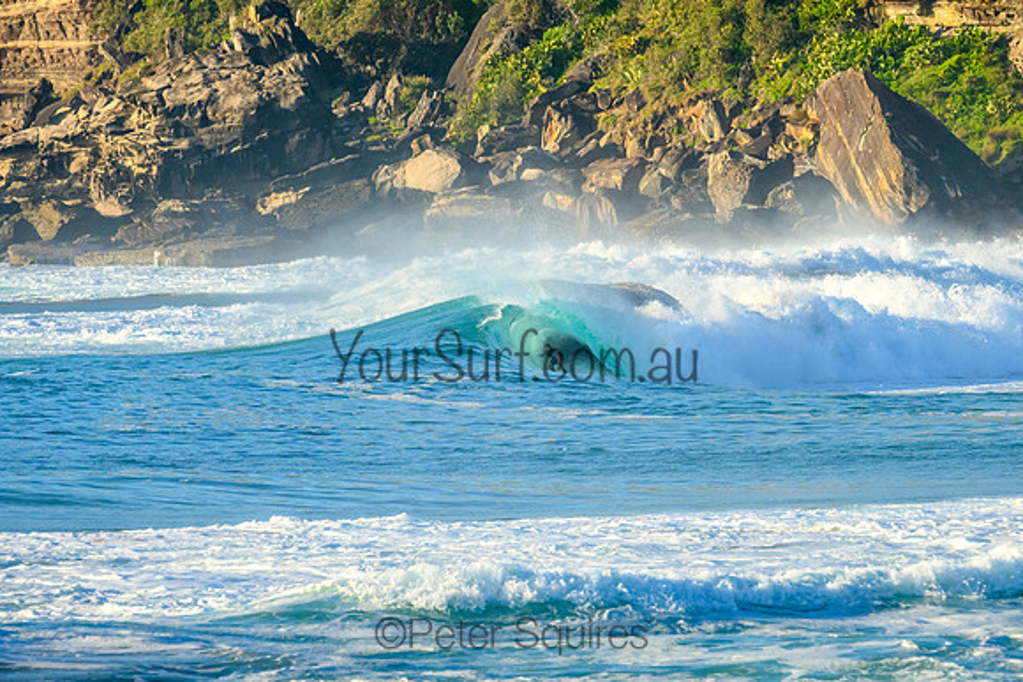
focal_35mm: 549
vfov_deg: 2.5
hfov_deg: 3.8
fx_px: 15613
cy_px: 333
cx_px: 565
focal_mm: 400
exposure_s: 1/2000
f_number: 9
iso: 1000
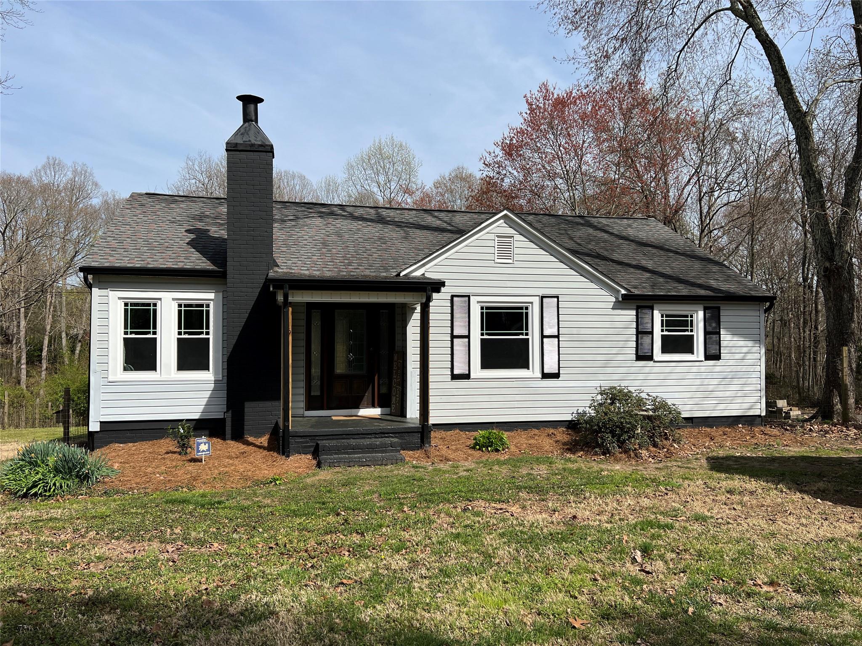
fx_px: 647
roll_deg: +0.2
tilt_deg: +1.1
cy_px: 323
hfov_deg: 67.3
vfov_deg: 53.1
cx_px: 431
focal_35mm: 26
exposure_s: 1/5319
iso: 50
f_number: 1.5
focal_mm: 5.7
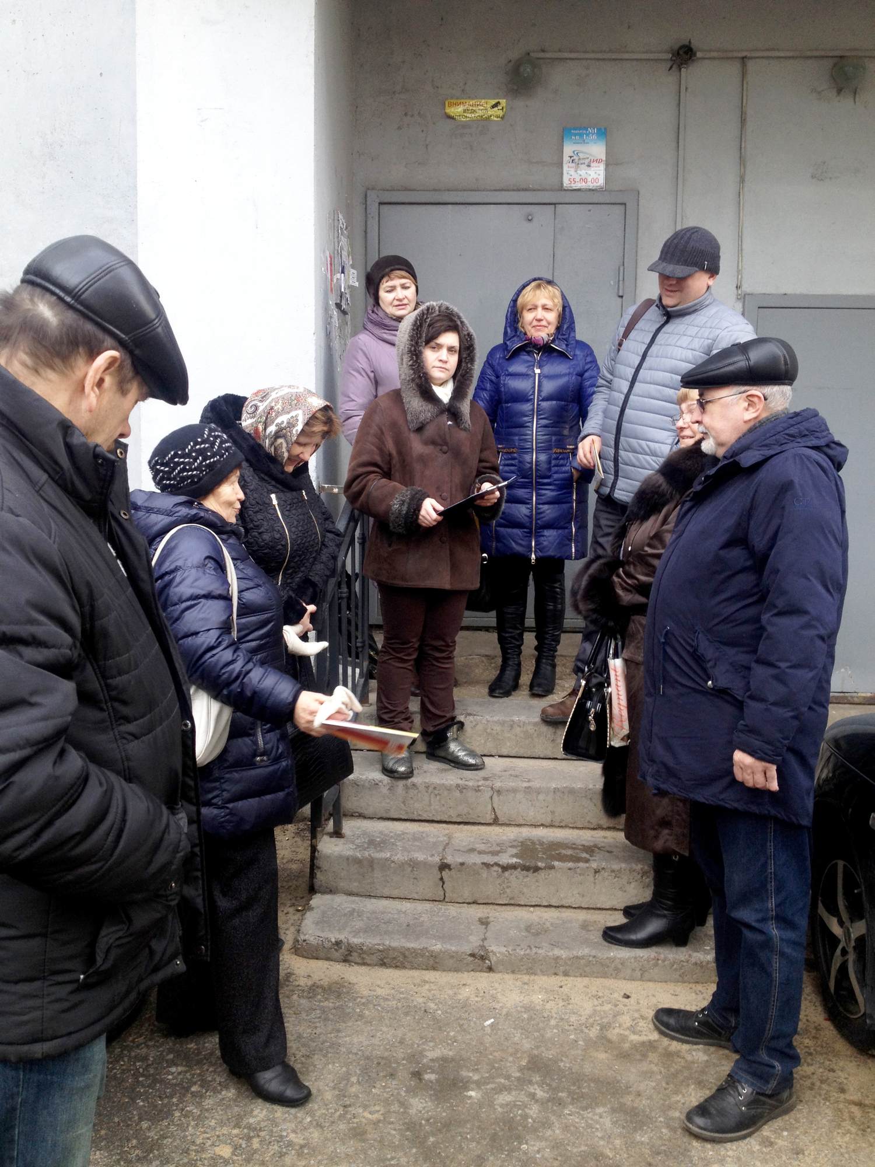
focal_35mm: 35
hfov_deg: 40.7
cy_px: 584
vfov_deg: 52.6
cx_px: 438
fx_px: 1180
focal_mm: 4.28
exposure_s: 1/49
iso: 50
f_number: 2.4
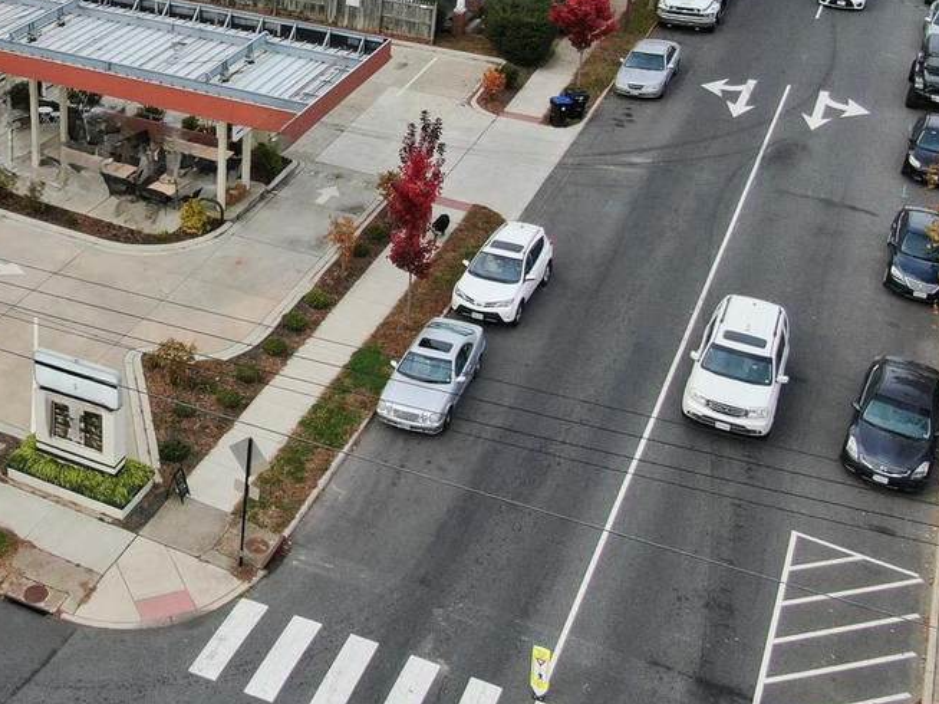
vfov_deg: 30.0
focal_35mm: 47
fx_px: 1274
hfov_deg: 37.2
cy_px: 119
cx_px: 52
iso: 100
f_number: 2.8
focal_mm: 4.39
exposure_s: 1/1000
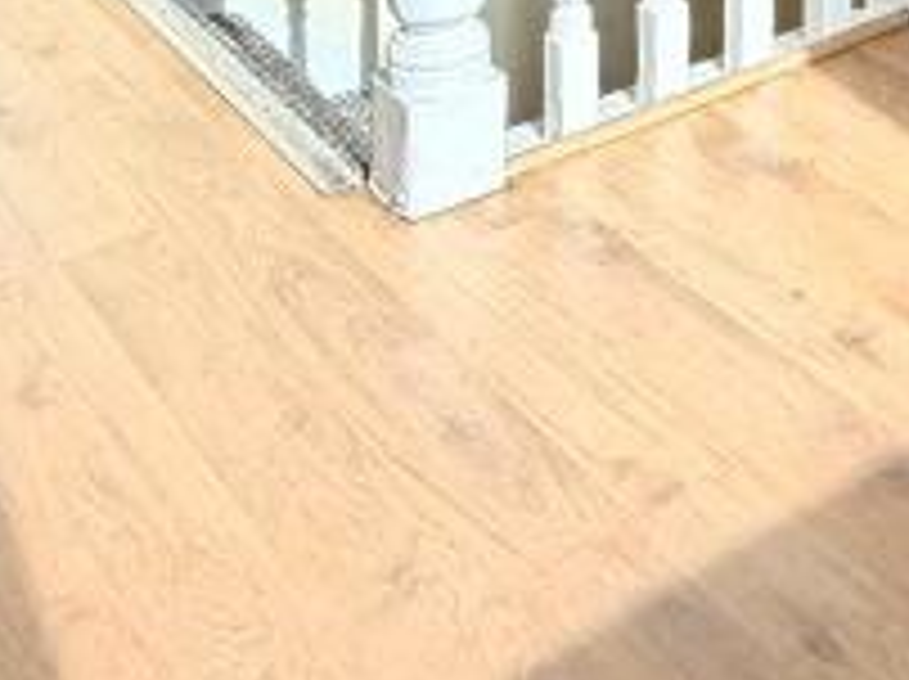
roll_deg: +0.2
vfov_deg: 15.1
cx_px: 994
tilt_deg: +0.4
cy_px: -815
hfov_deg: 25.5
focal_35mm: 71
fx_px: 1862
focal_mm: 2.22
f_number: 2.2
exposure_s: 1/502
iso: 50
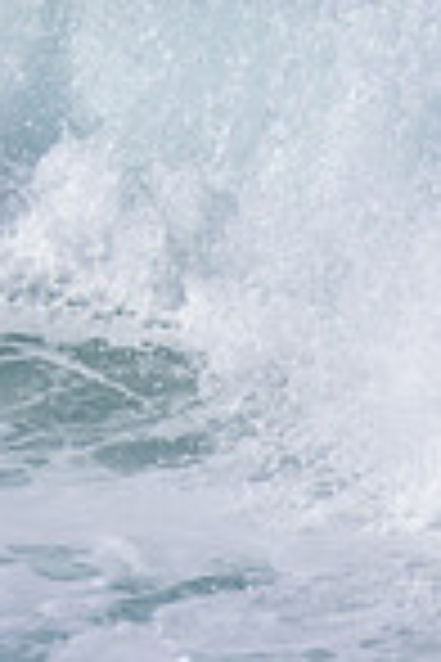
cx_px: -734
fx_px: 54422
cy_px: -146
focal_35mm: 2962
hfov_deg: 0.5
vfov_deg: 0.7
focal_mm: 500
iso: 200
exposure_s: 1/2000
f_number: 5.6
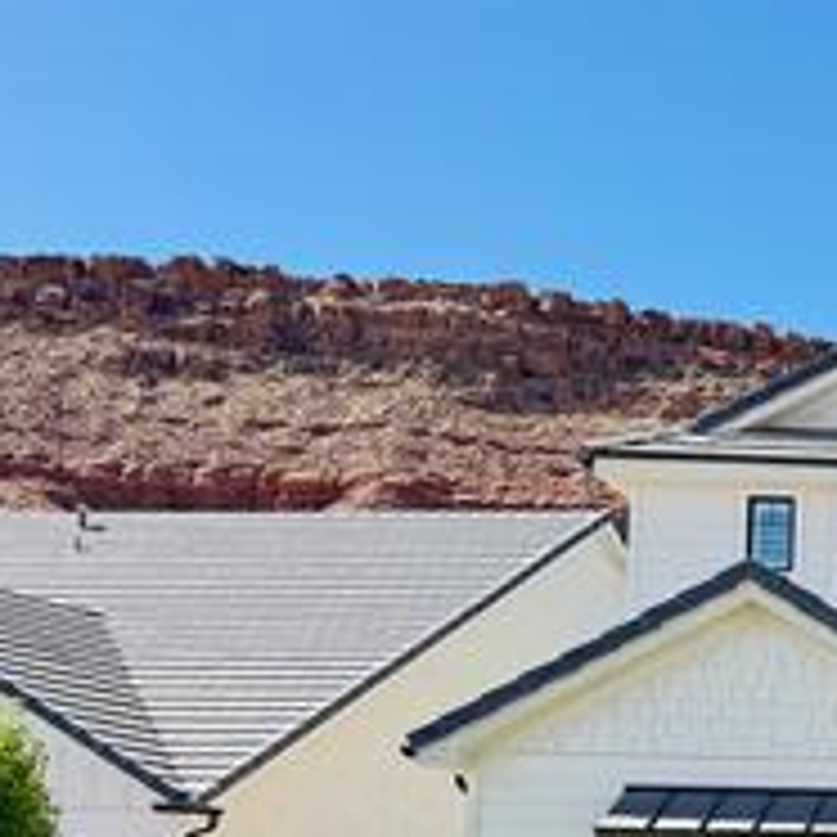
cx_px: 1418
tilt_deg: +5.2
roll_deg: -0.7
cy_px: 806
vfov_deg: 22.9
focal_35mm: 73
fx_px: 1997
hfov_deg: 19.2
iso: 80
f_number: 1.78
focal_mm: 6.76
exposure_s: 1/593
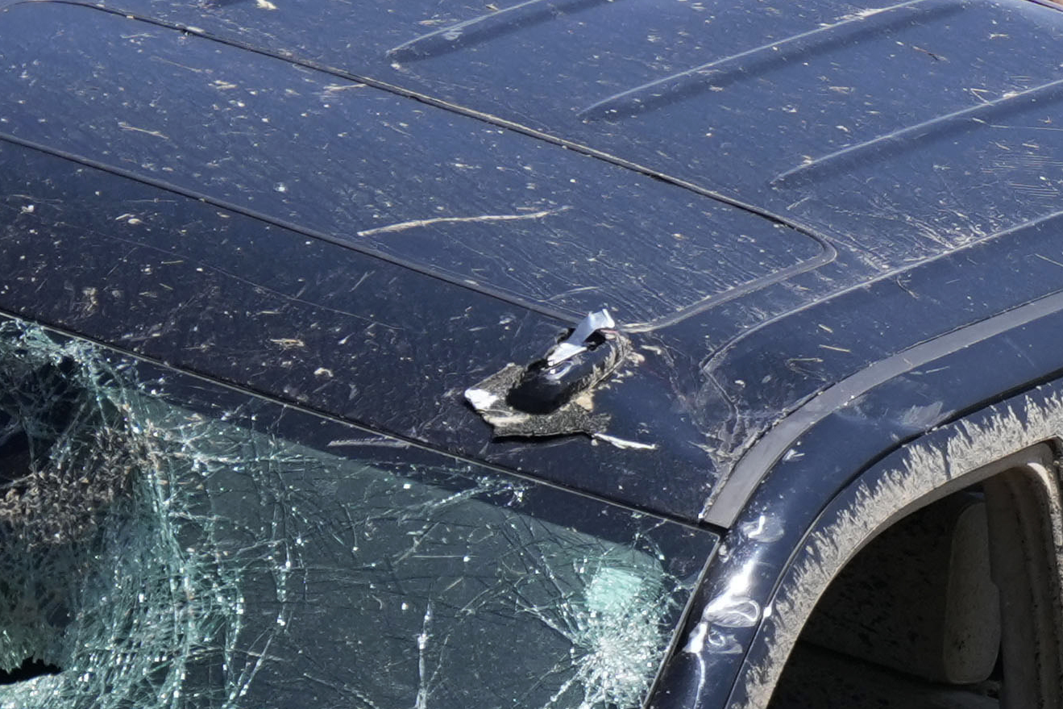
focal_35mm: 1775
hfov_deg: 1.2
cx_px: 1311
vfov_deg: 0.8
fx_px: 52402
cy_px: 1007
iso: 400
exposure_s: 1/1600
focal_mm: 272
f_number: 5.6
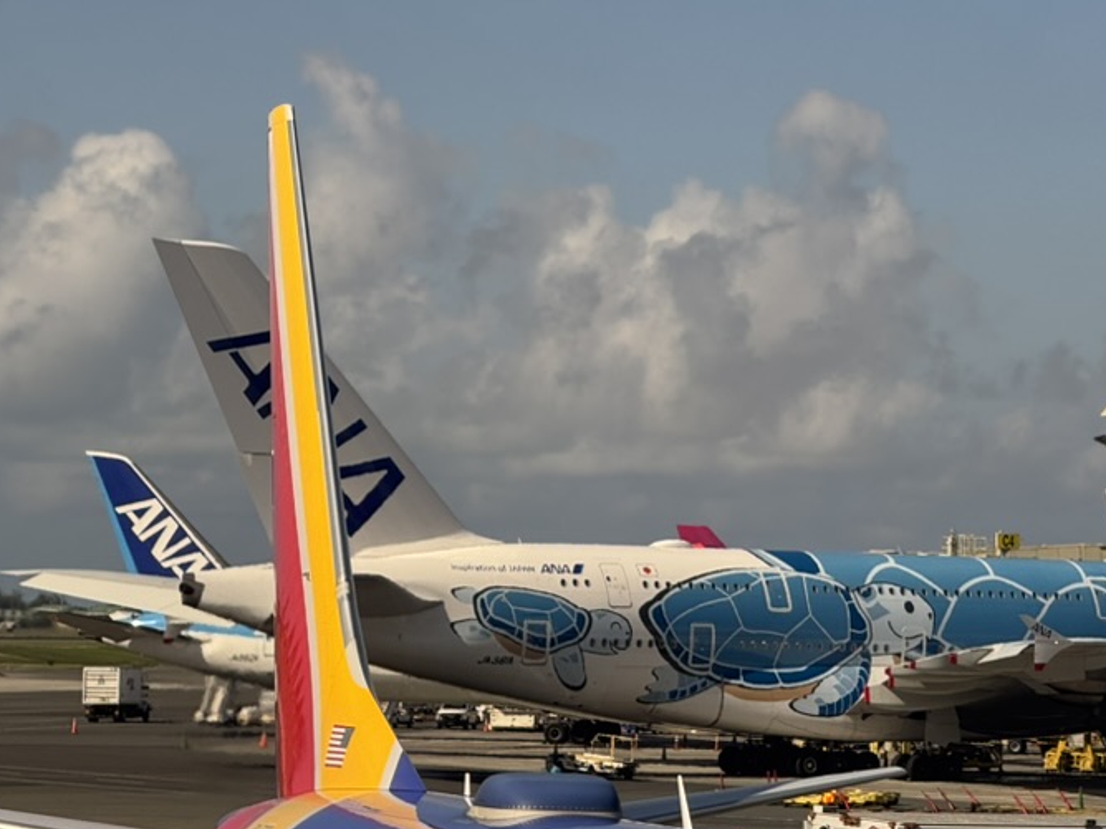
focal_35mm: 184
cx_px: 823
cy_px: 304
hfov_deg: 10.7
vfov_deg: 8.1
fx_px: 5879
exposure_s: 1/632
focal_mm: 15.66
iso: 50
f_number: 2.8
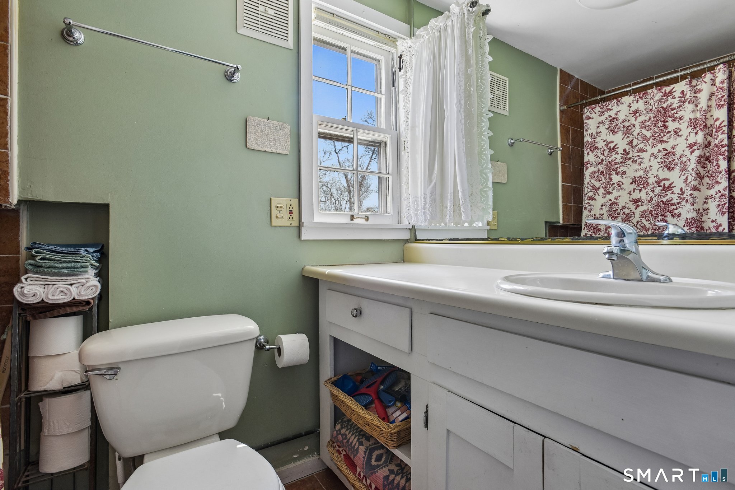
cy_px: 245
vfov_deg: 70.4
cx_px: 368
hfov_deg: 93.3
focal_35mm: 17
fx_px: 347
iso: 400
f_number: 11
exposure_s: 1/25
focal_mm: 17
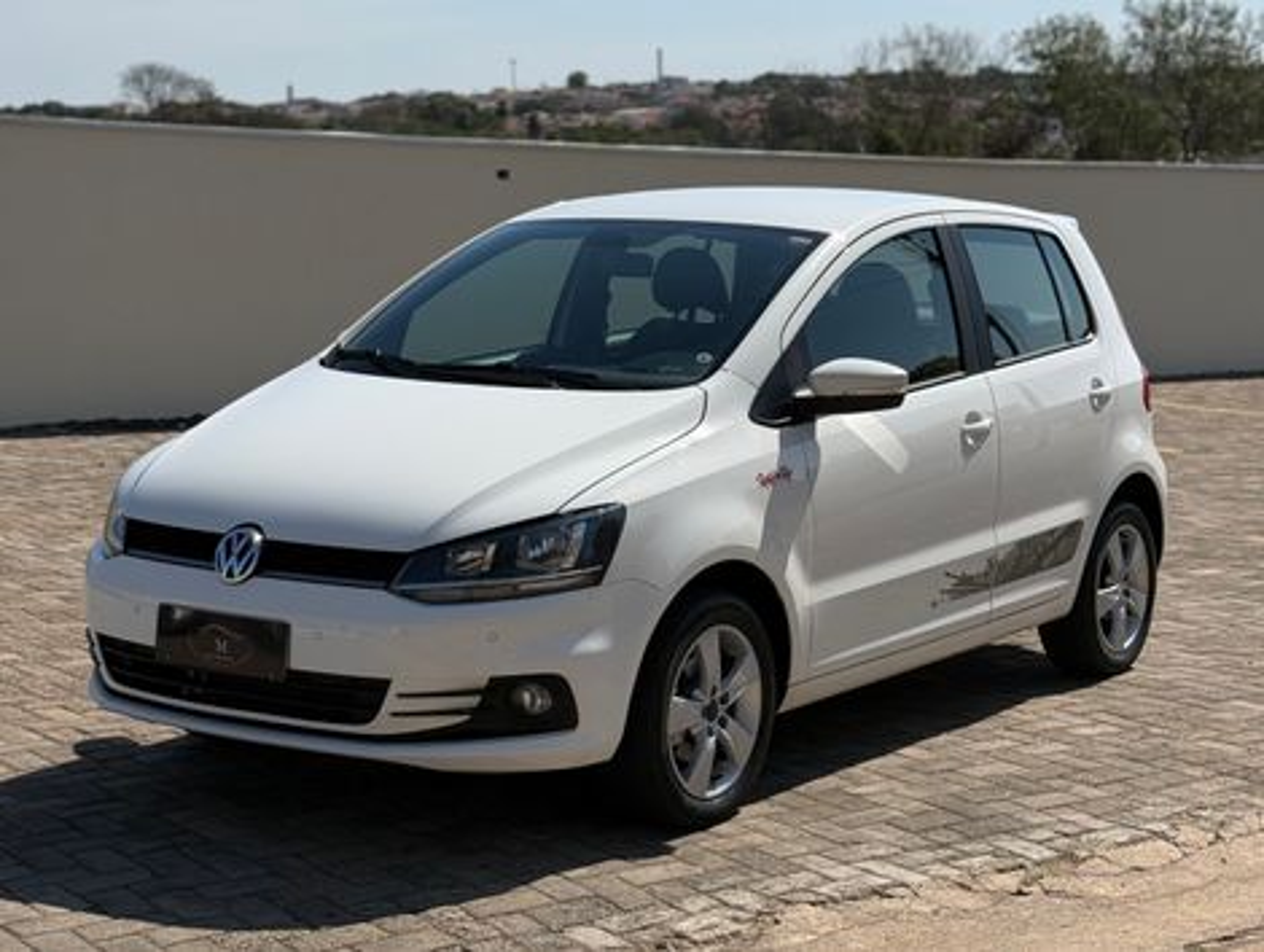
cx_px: 632
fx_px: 1755
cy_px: 476
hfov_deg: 39.6
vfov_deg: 30.3
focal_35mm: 48
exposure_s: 1/7143
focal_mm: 6.76
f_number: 1.78
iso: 64
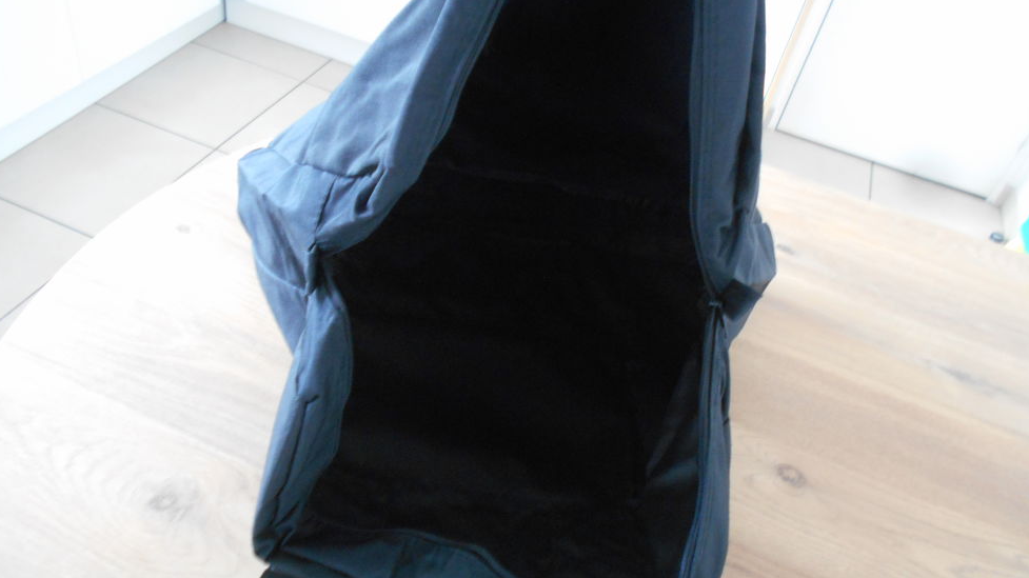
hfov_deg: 66.1
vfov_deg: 40.1
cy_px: 258
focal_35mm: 29
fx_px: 791
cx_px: 514
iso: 400
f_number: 3.2
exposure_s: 1/8
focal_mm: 4.6
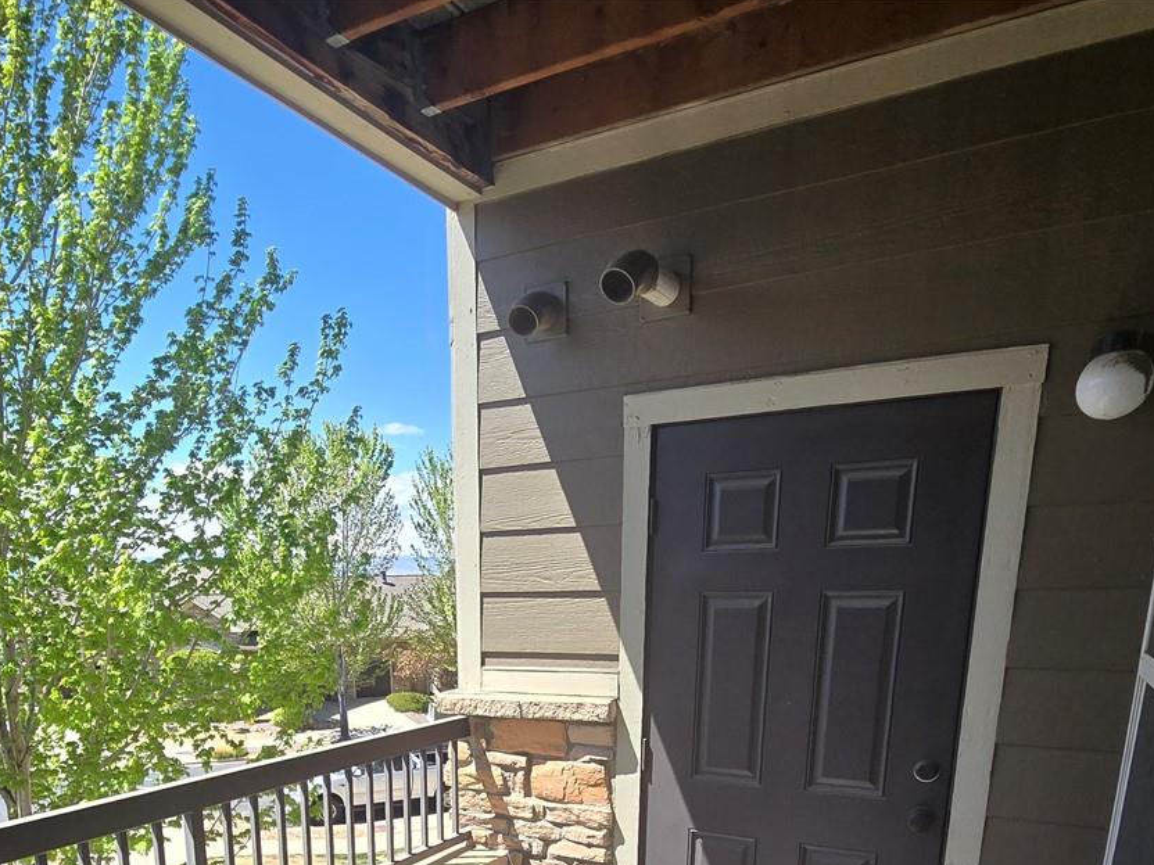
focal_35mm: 25
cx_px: 462
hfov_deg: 68.7
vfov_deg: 47.4
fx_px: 833
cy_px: 826
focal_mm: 2.2
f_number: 2.2
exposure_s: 1/2000
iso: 100
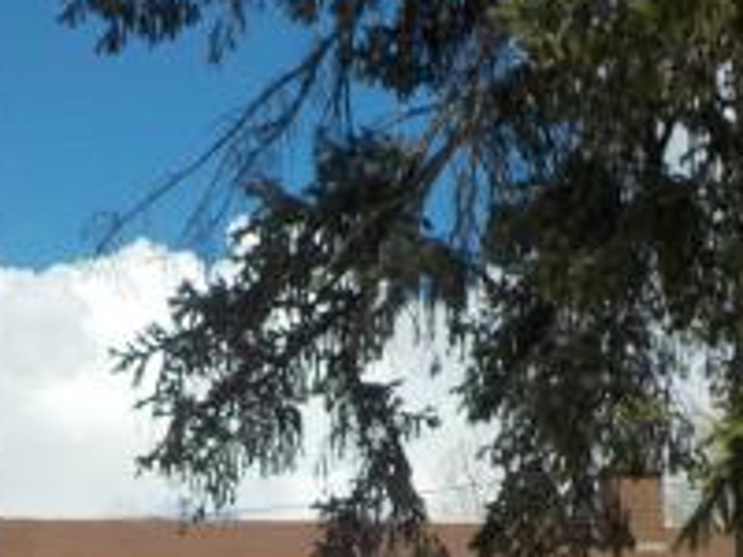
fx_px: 2061
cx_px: 241
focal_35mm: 96
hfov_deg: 20.4
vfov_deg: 14.6
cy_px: 776
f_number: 6.6
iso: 125
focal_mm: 4.1
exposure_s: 1/640
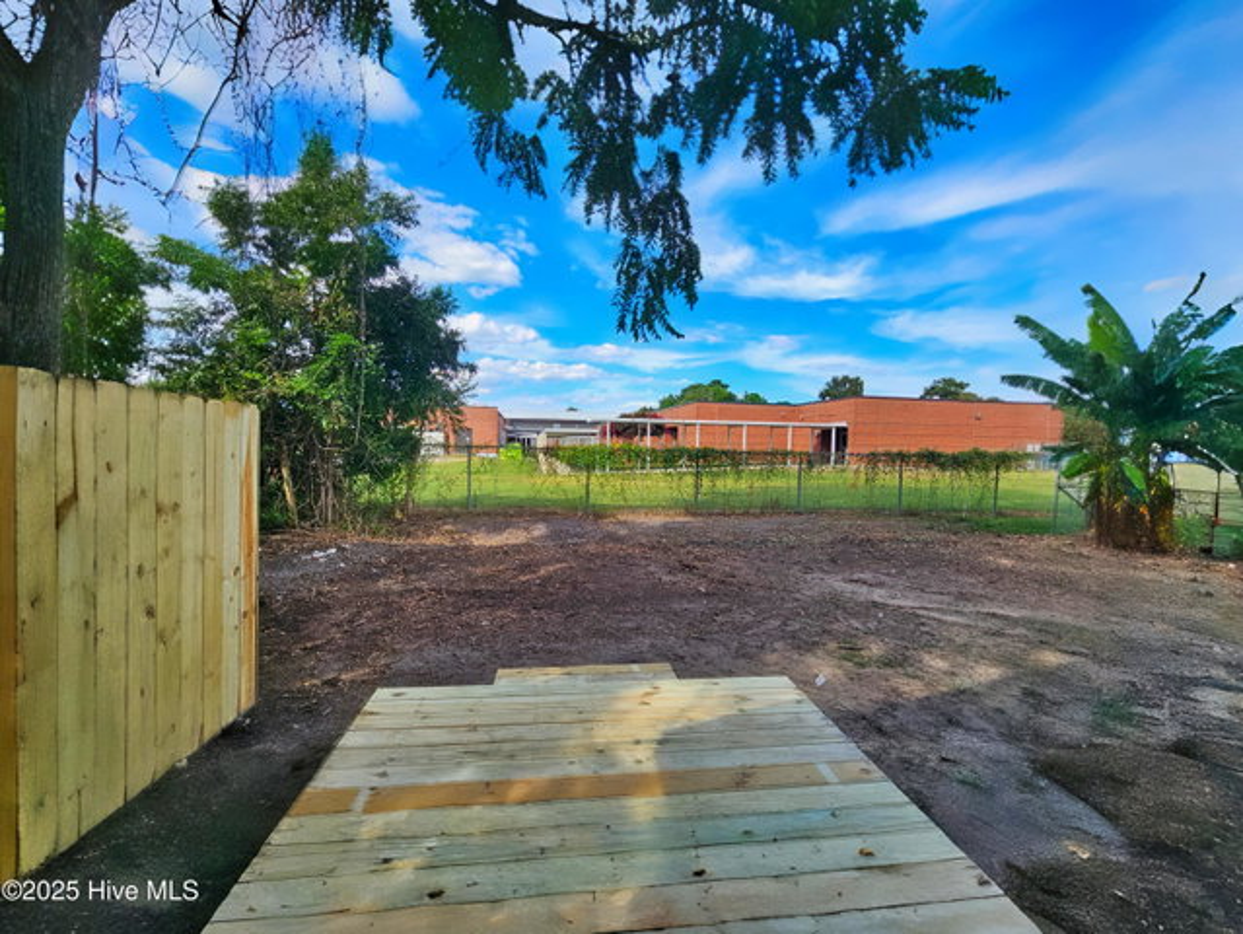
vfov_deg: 90.0
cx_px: 622
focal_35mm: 13
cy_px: 467
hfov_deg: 106.1
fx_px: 467
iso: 50
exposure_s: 1/1199
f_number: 2.2
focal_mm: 2.2
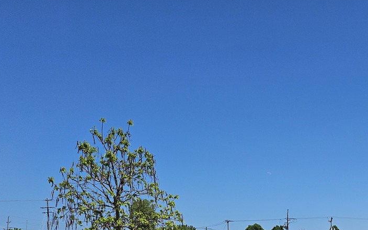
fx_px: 522
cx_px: 335
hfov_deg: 36.3
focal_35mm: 52
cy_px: 267
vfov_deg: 23.1
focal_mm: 5
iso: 50
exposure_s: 1/8116
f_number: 1.8
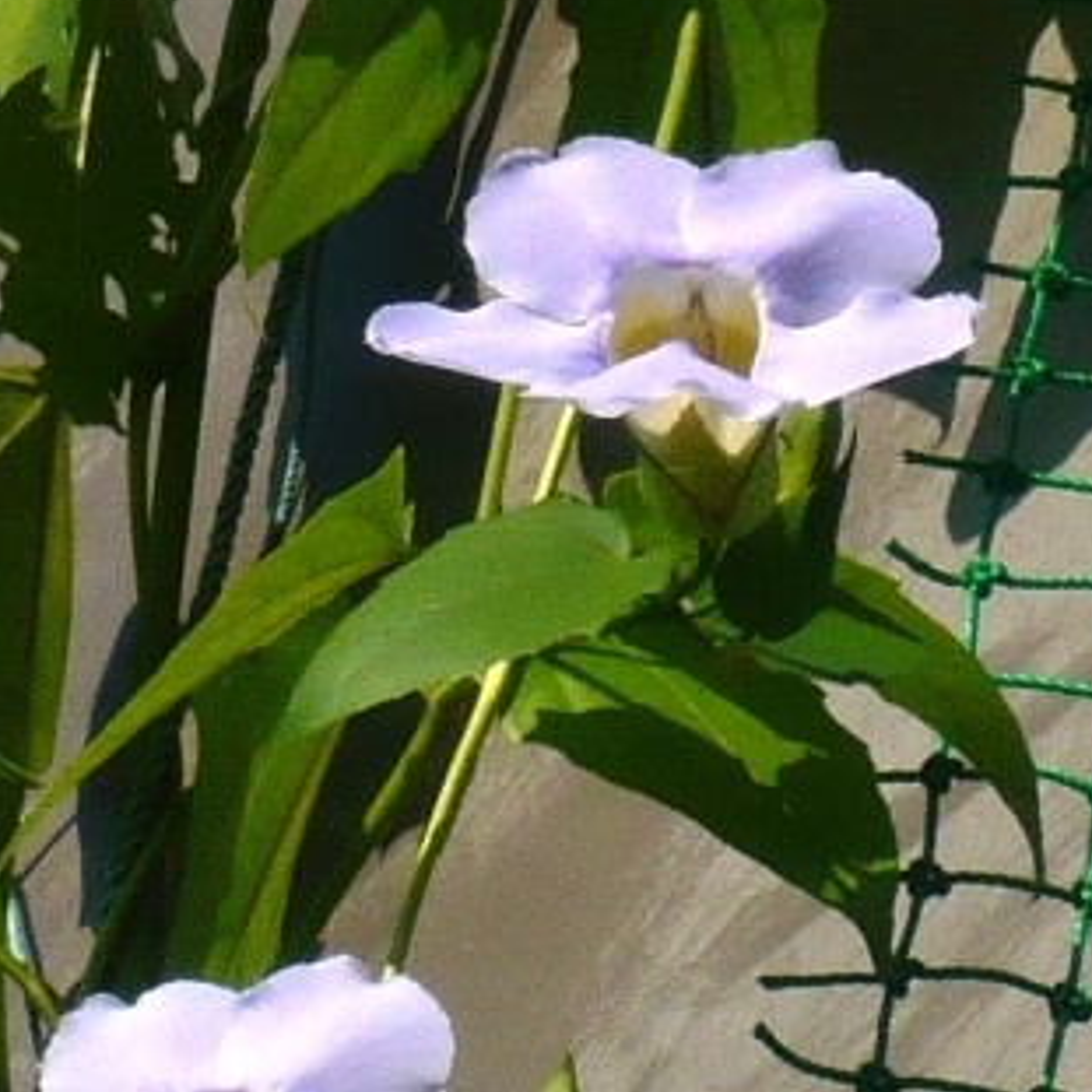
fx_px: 6496
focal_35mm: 182
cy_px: 674
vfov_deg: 9.6
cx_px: 530
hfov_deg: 9.6
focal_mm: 16.4
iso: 100
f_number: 5.6
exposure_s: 1/800
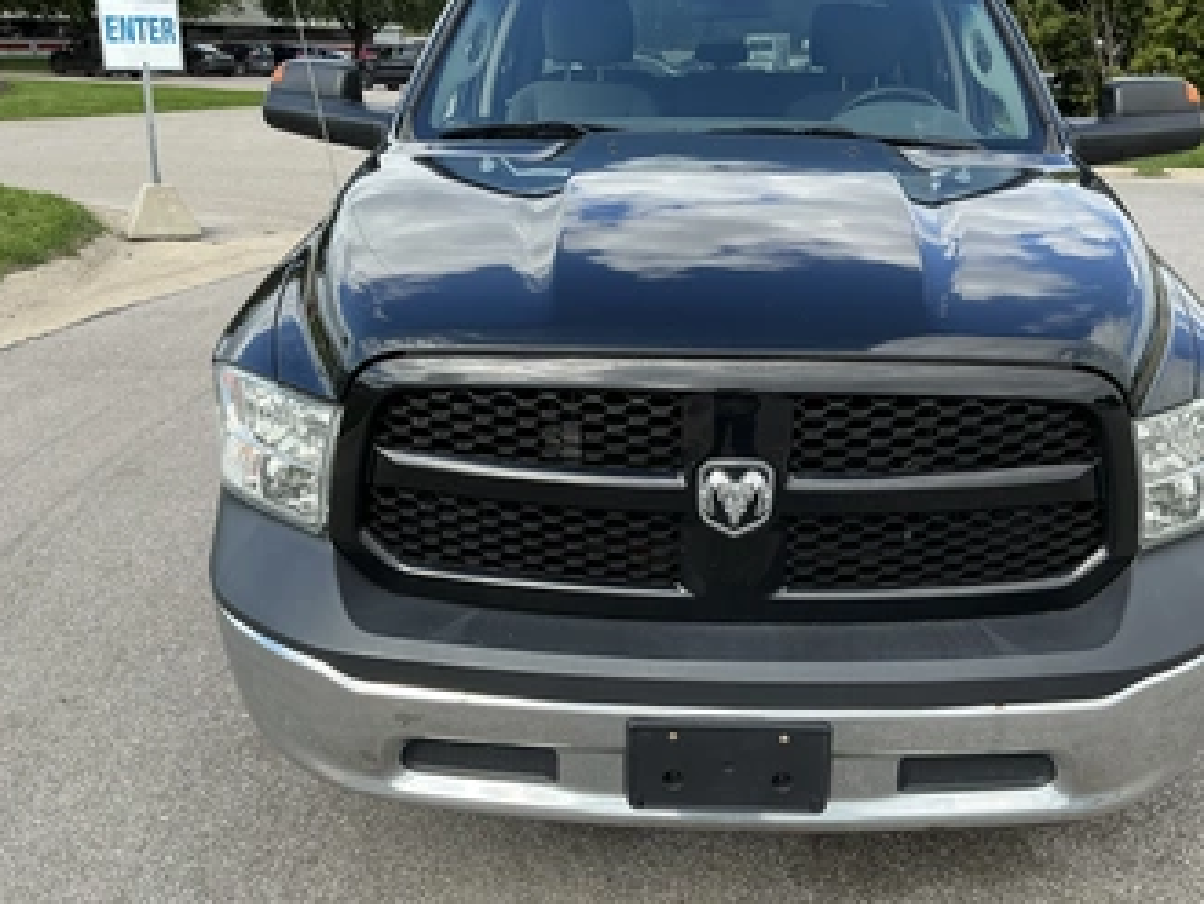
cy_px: 490
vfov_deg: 41.8
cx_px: 692
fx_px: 1183
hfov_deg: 53.7
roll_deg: -1.5
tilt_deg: -18.7
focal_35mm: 34
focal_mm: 3
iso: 25
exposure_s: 1/540
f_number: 1.8
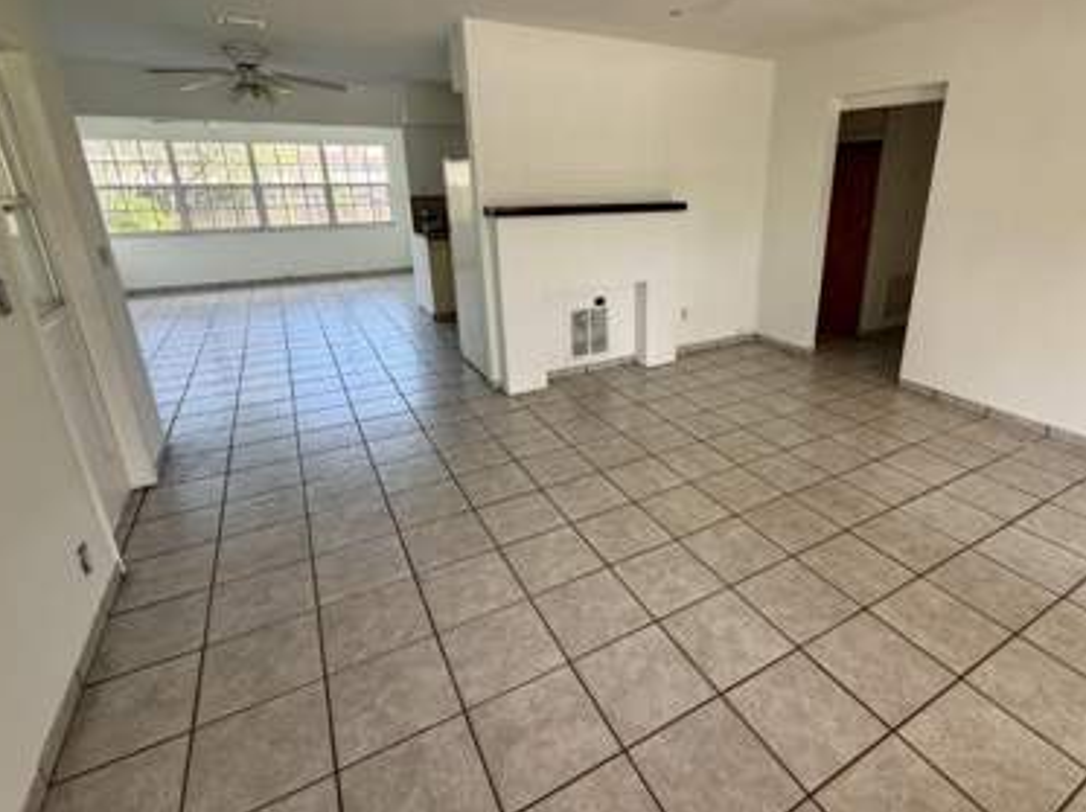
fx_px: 564
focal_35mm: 18
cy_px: 359
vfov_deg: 71.3
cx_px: 623
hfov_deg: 87.2
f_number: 2.2
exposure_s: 1/121
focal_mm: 2.22
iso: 200
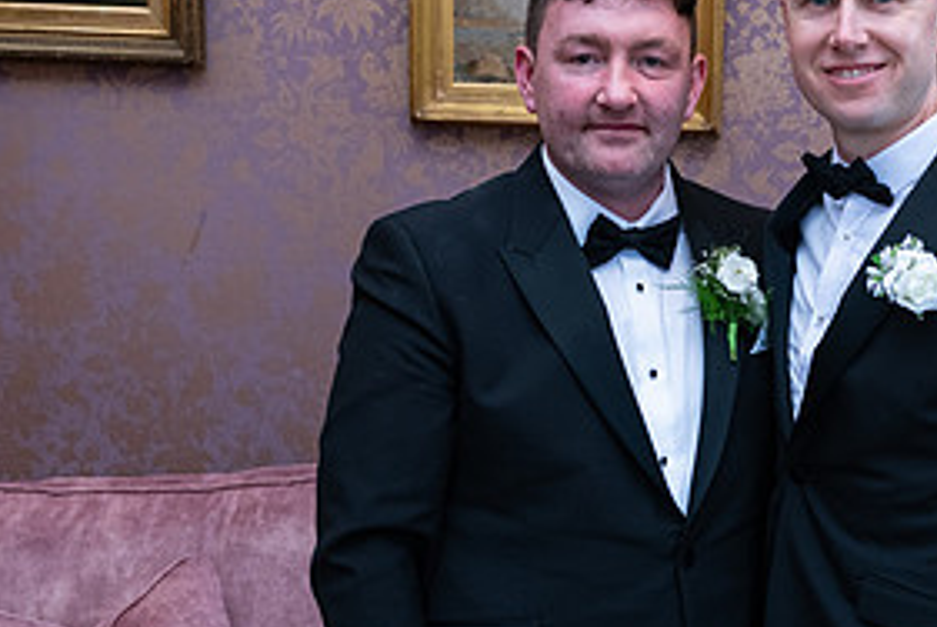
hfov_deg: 29.5
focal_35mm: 66
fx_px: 1720
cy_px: 359
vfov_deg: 20.6
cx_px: 800
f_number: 3.5
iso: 800
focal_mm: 32
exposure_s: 1/160
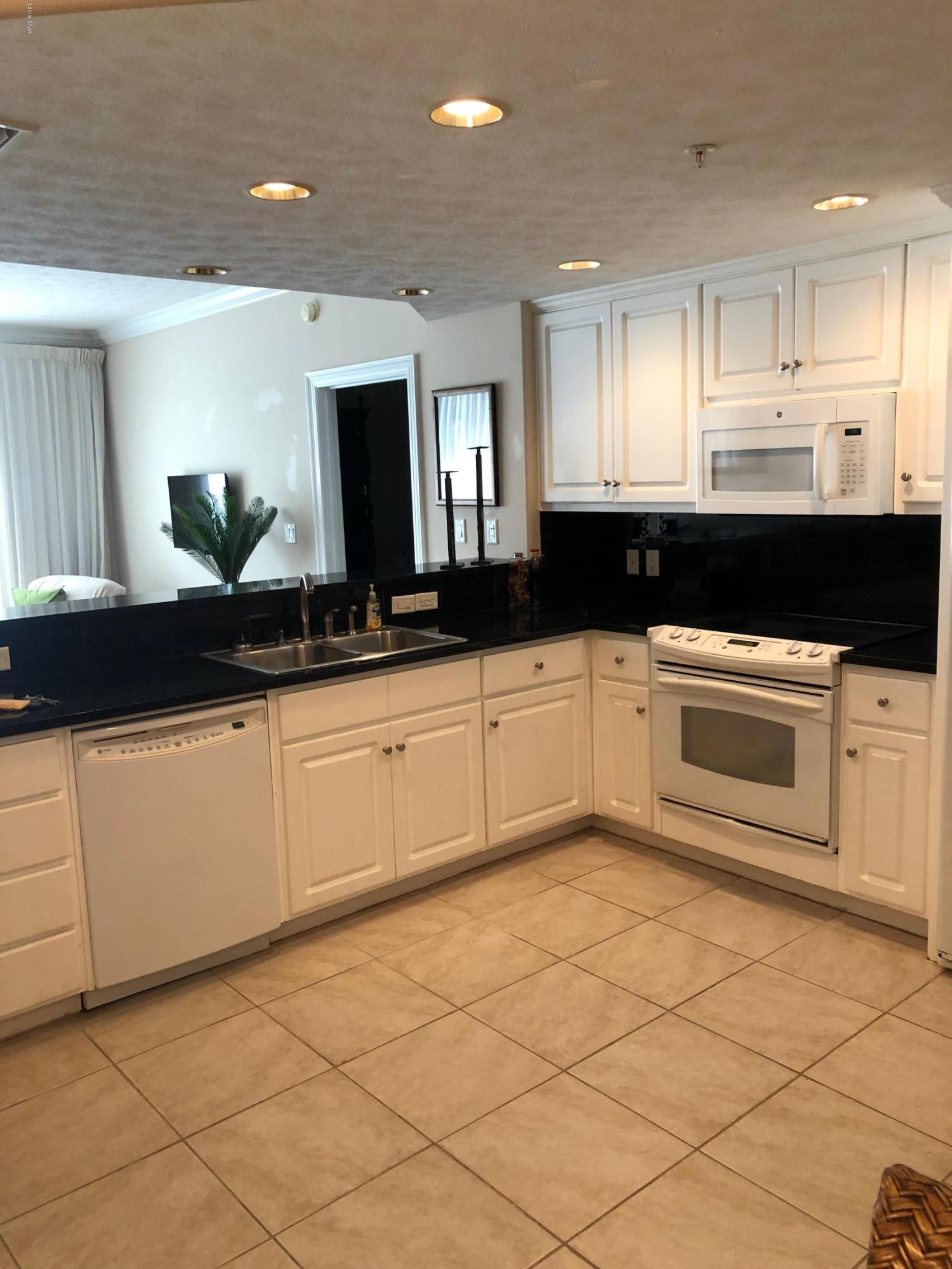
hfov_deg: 49.7
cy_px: 634
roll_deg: +1.6
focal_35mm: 28
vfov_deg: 63.4
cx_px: 476
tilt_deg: -8.7
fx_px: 1027
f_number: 1.8
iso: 40
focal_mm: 3.99
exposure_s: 1/15
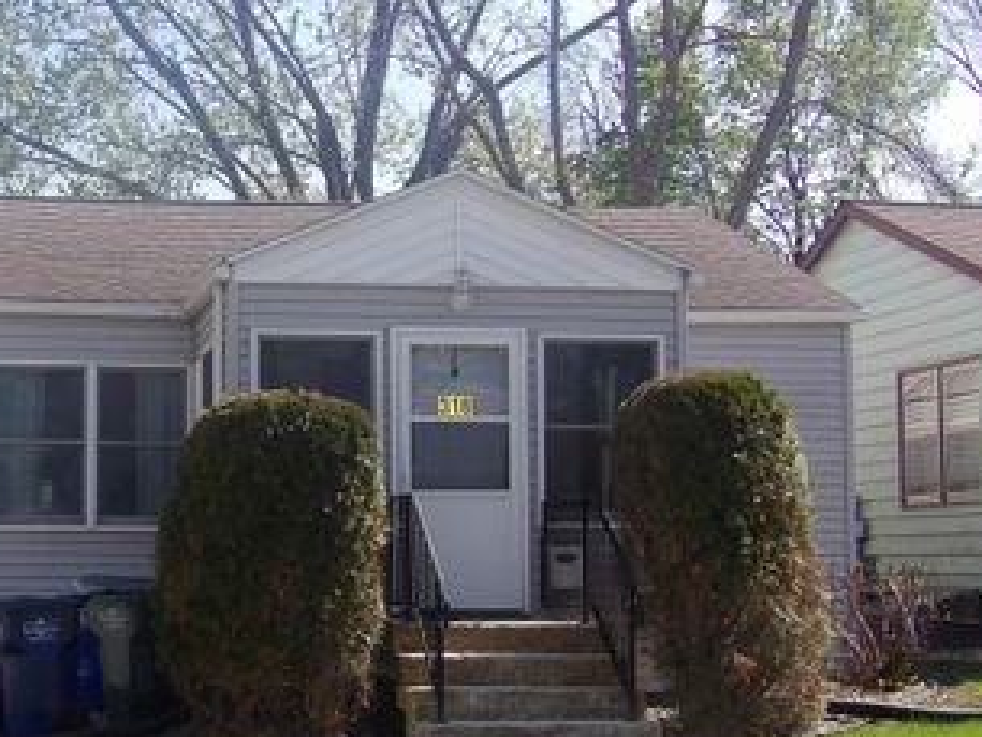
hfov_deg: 29.5
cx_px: 187
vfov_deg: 22.9
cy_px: 443
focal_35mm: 64
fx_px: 1816
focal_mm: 7
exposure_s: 1/504
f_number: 3.7
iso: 100
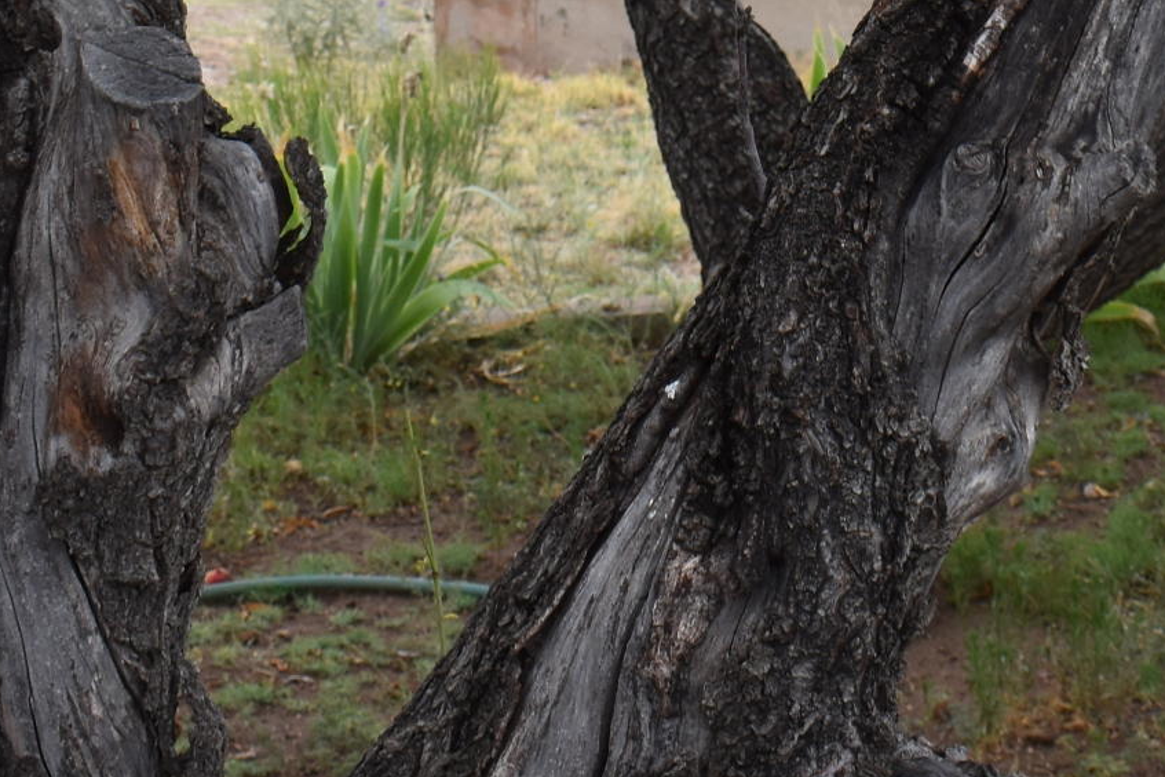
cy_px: -586
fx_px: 3786
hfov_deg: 17.4
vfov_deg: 11.0
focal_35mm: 117
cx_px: 825
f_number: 8
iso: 200
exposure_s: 1/250
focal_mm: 22
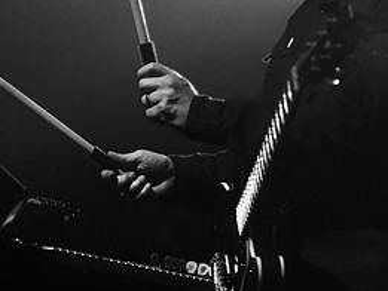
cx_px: 257
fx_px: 3117
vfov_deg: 5.3
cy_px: -11
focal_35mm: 278
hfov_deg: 7.1
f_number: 3.2
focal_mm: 116
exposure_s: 1/500
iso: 2000
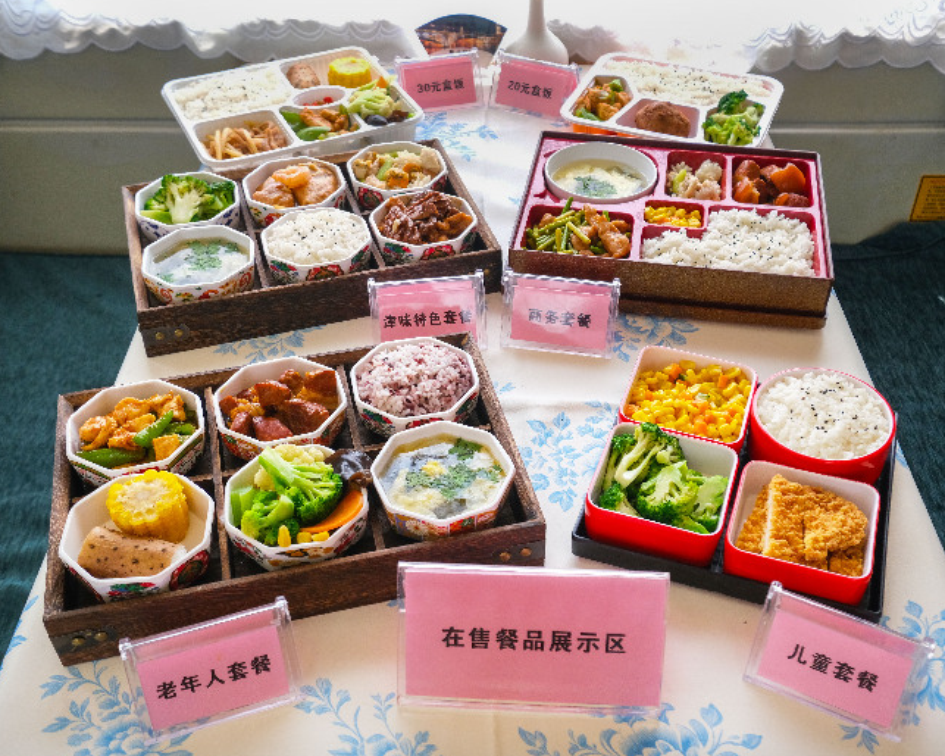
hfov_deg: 47.9
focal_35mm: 38
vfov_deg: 39.1
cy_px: 377
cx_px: 506
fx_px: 1062
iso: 1000
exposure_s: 1/320
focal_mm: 21.9
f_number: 4
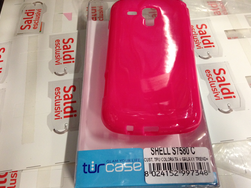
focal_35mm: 34
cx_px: 125
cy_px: 96
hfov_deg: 54.0
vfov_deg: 41.8
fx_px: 247
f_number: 2.4
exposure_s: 1/20
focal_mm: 4.12
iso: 200
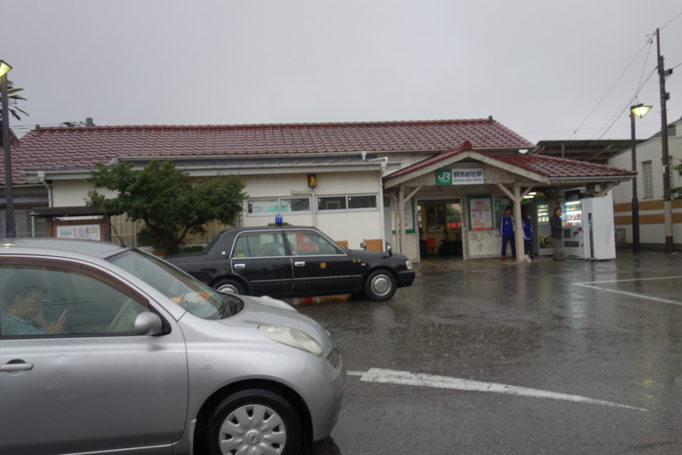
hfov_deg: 65.5
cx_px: 341
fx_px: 530
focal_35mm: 28
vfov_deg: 46.4
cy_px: 228
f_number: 2.2
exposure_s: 1/100
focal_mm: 10.4
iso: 125
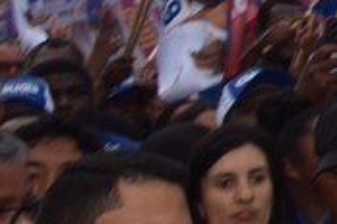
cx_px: 1145
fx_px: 1741
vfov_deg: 6.9
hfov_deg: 8.4
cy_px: -340
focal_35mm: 186
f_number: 5.6
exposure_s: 1/125
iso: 250
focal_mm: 18
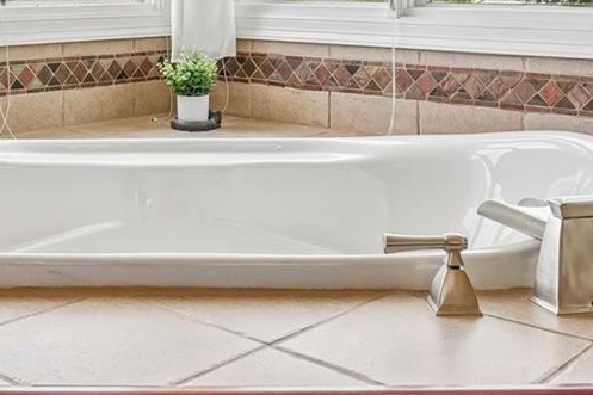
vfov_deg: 22.2
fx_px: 955
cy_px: -25
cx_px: 178
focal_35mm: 58
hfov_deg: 34.0
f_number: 8
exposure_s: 1/200
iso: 400
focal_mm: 12
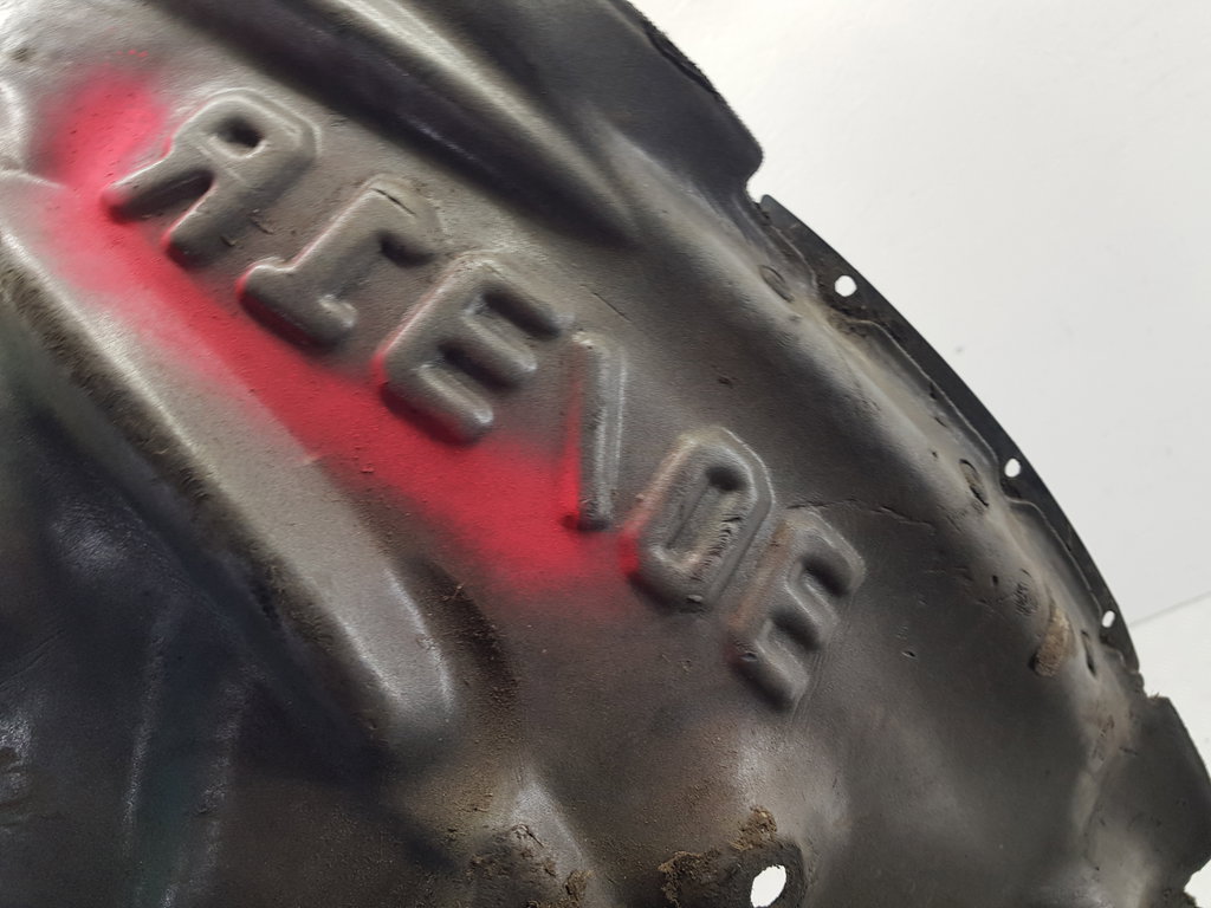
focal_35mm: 26
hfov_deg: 67.3
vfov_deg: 53.1
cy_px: 454
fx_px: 910
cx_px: 606
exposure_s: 1/50
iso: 50
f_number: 1.7
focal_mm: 4.2
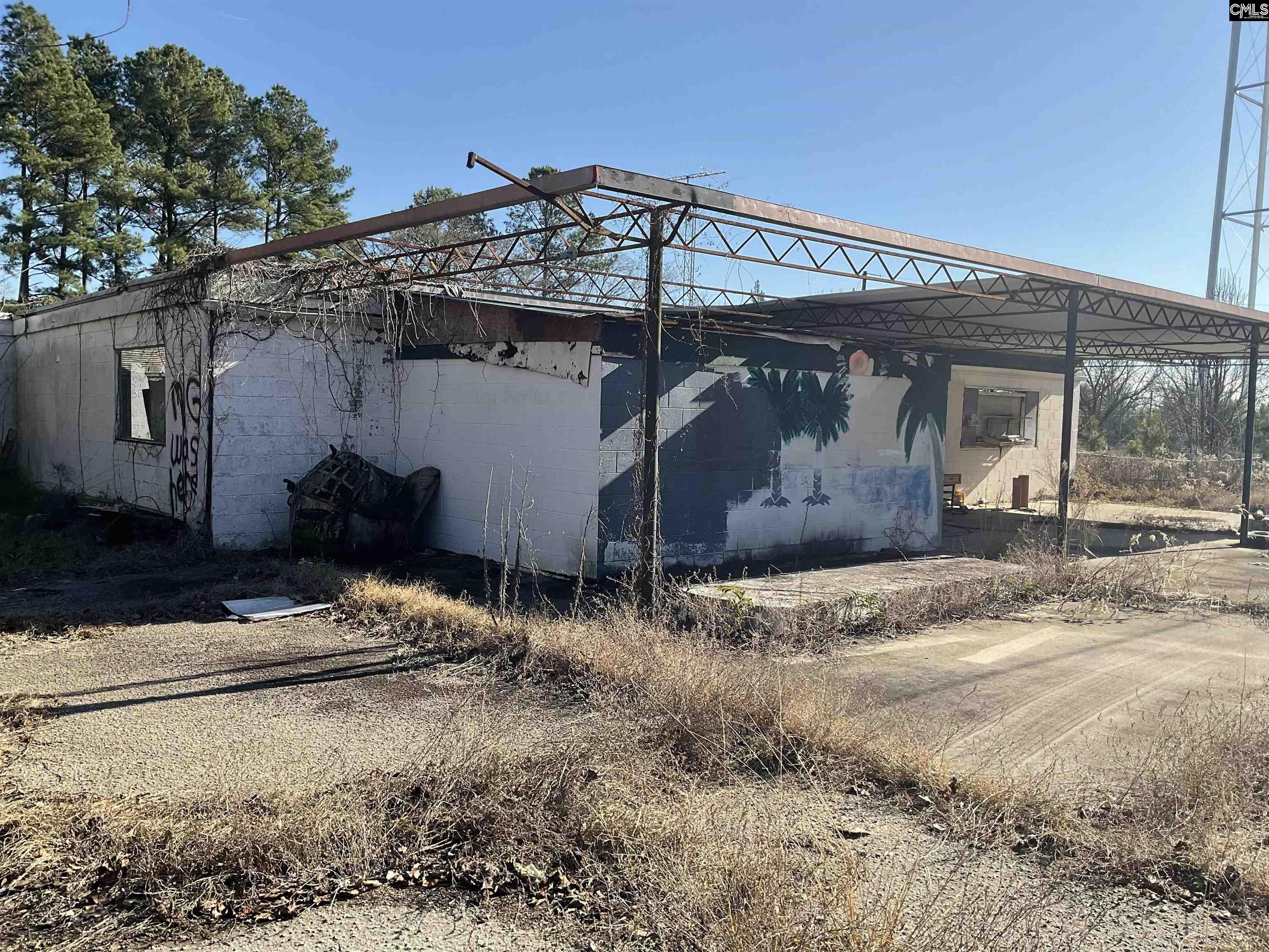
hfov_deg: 61.7
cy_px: 476
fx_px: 1063
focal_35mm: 29
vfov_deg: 48.2
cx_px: 634
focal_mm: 3
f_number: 1.8
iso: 16
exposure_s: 1/1534
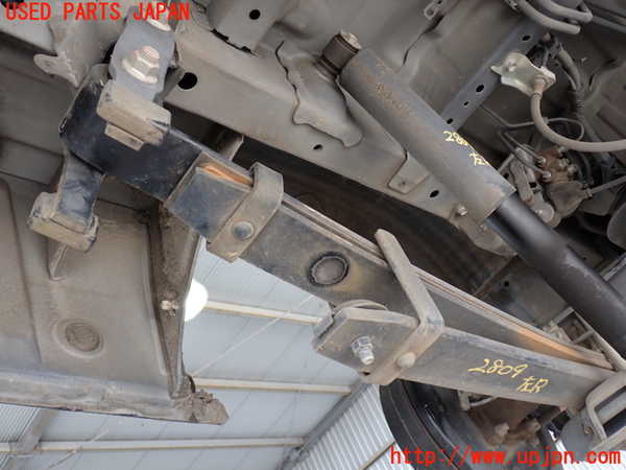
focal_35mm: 36
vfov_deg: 39.7
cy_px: 235
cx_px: 313
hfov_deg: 51.4
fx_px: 651
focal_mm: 6.37
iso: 200
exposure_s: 1/60
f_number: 2.5
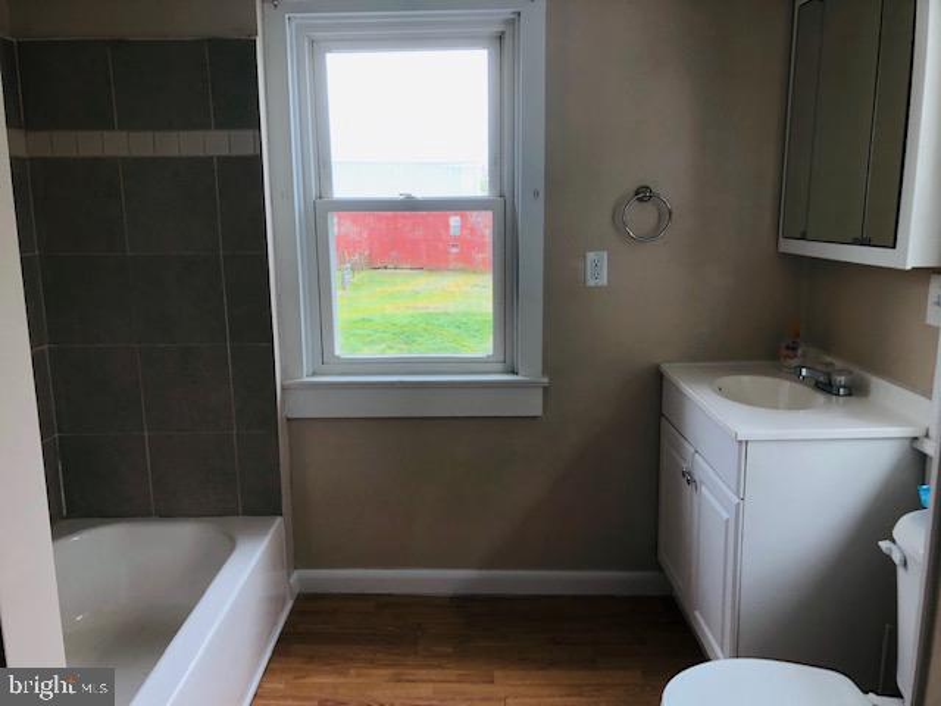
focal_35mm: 28
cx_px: 470
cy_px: 353
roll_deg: -0.4
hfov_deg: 63.4
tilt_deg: -9.4
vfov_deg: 49.7
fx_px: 761
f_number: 1.8
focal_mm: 3.99
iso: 50
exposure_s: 1/120
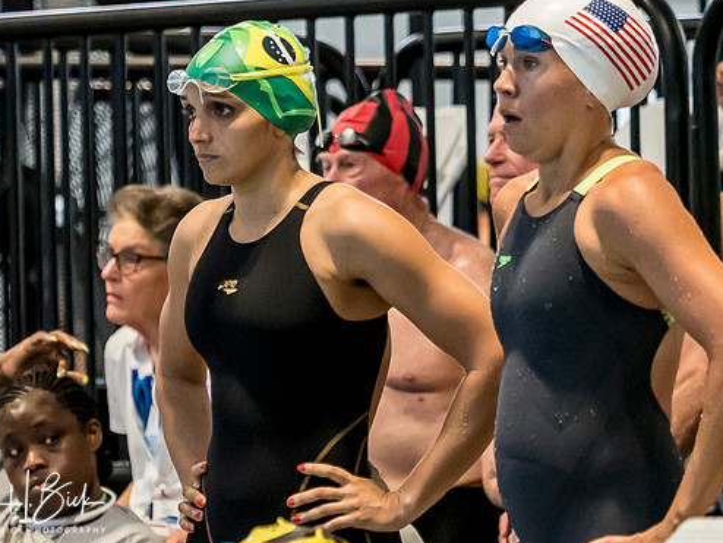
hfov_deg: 3.6
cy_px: 213
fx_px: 11451
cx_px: 286
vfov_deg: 2.7
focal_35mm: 548
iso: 3200
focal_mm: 120
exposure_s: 1/500
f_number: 2.8
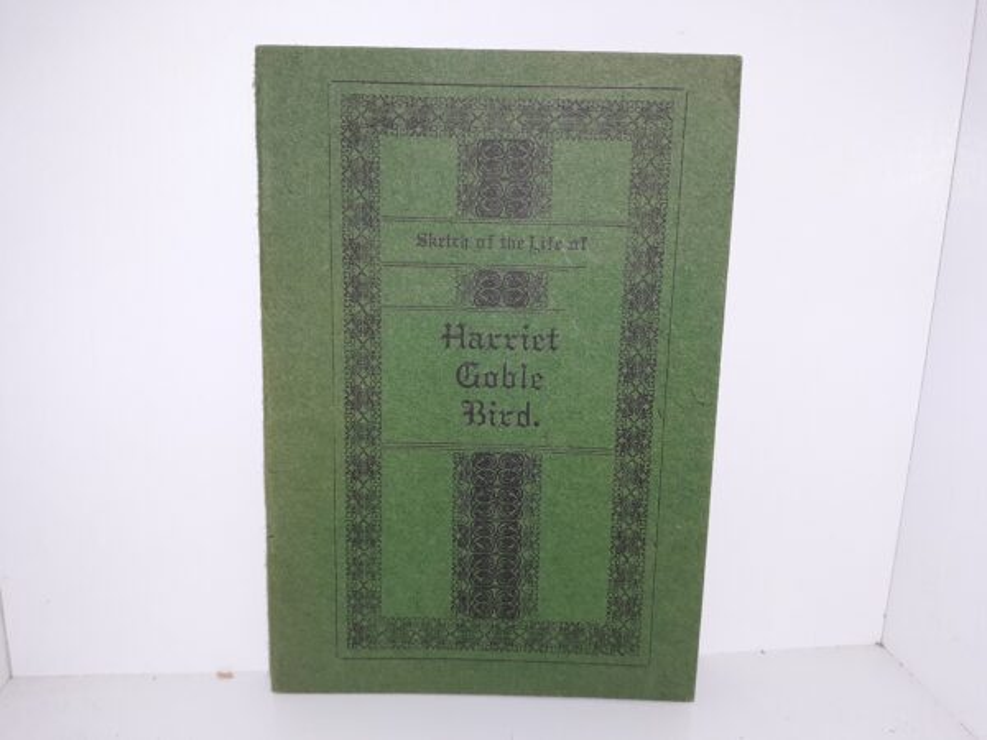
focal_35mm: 28
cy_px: 370
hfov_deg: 63.4
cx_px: 494
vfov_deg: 49.7
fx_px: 798
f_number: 1.7
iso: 40
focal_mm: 3.7
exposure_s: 1/184
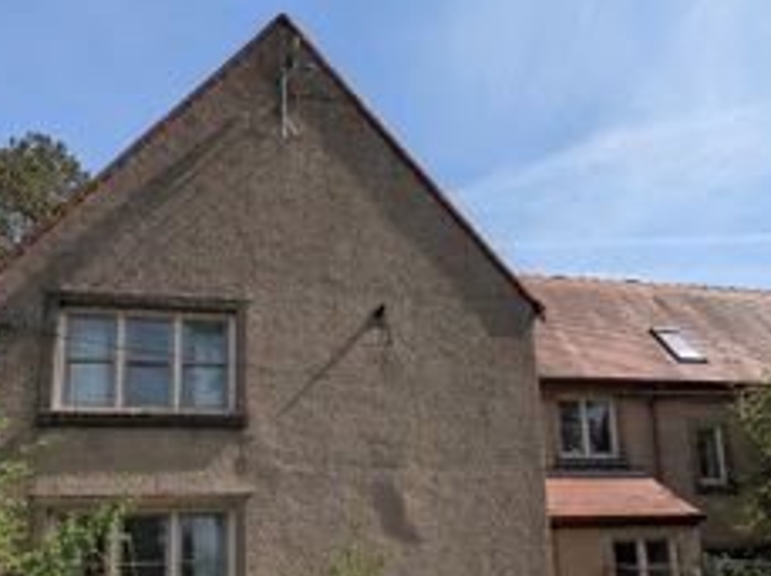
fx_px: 623
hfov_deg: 63.4
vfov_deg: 47.6
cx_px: 357
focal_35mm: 28
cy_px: 438
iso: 49
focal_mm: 2.35
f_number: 2.2
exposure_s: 1/1603
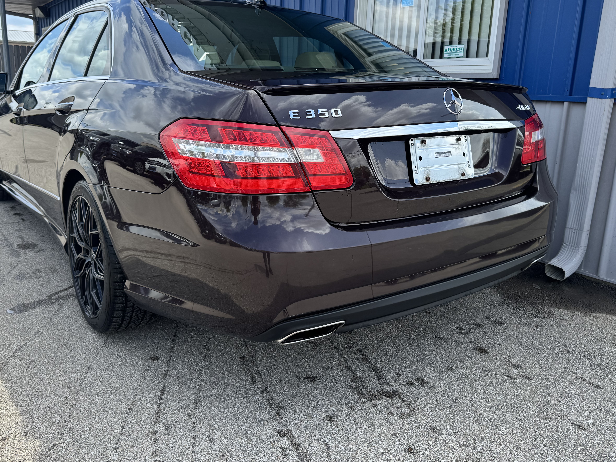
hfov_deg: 61.6
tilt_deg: -14.5
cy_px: 211
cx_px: 281
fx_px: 516
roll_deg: -1.6
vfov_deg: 48.2
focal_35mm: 29
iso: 80
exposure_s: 1/1311
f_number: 1.78
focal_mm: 6.76
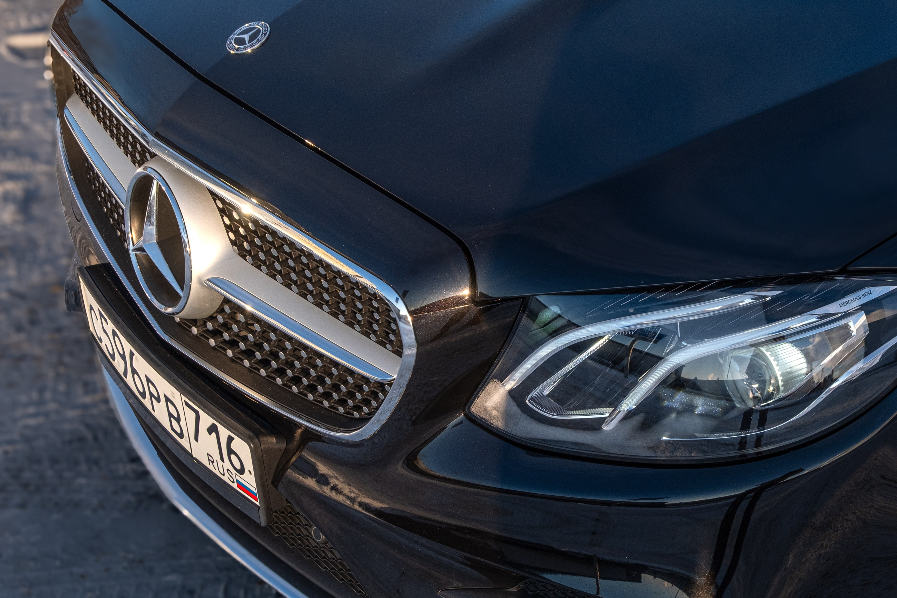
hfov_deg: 31.1
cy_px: 360
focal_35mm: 65
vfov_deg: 21.0
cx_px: 546
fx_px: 1607
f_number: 7.1
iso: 320
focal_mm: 35.5
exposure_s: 1/500
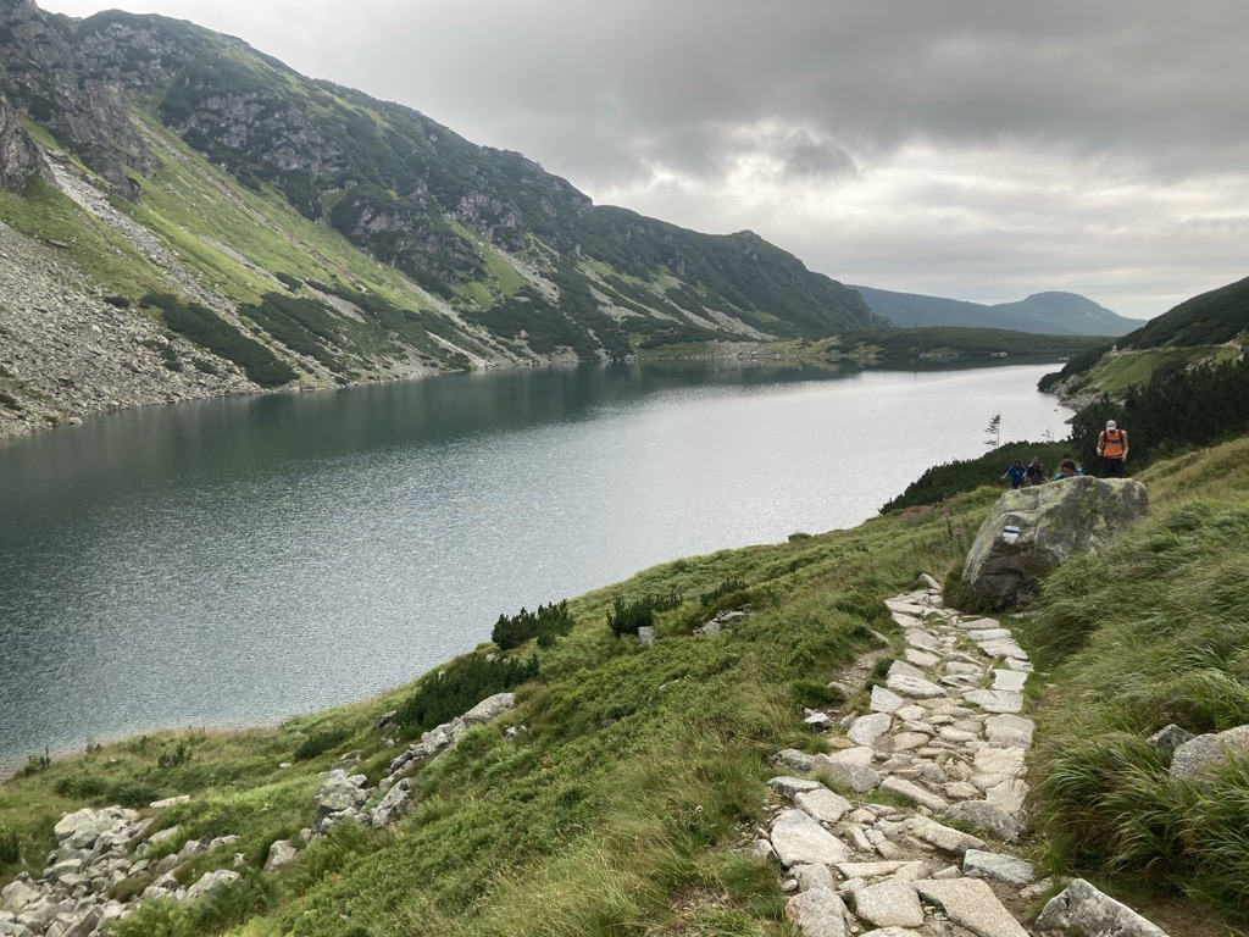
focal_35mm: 28
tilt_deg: -5.7
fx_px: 1010
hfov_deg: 63.4
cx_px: 624
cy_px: 468
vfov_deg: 49.7
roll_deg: +2.1
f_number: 1.8
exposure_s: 1/353
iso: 20
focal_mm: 3.99
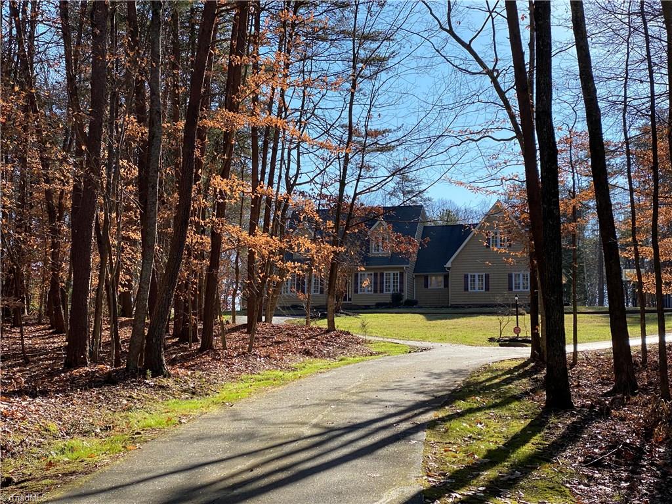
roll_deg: -1.8
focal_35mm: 52
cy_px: 252
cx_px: 336
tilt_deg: +8.1
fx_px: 1009
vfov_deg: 28.0
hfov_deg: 36.8
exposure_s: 1/749
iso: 20
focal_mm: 6
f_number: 2
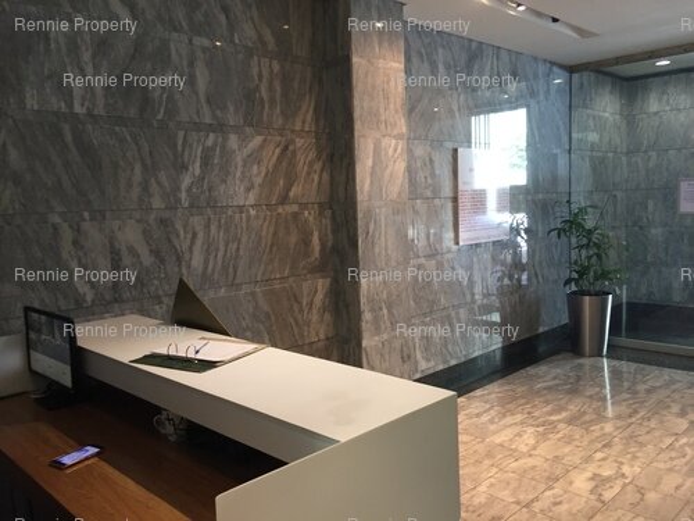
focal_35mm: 29
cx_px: 347
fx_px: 581
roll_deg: +1.8
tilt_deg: -5.3
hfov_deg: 61.7
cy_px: 260
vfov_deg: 48.2
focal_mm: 4.15
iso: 160
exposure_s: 1/33
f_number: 2.2
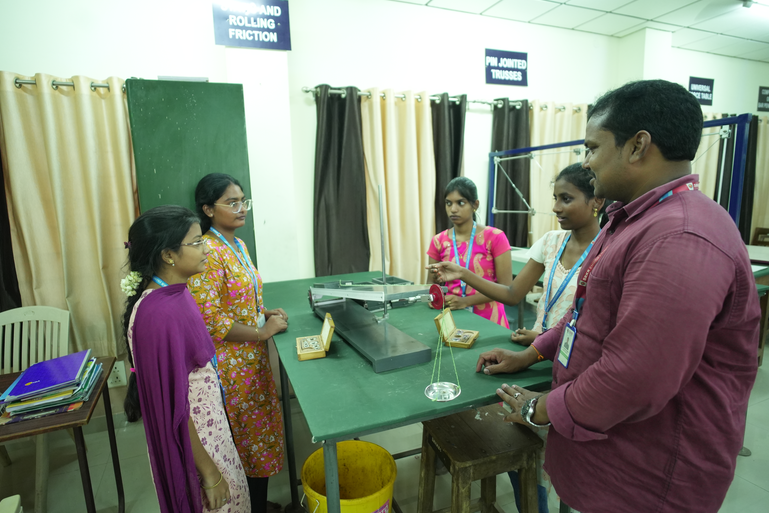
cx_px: 375
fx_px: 406
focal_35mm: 19
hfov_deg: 86.9
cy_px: 260
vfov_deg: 64.6
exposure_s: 1/80
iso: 2000
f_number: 2.8
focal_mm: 18
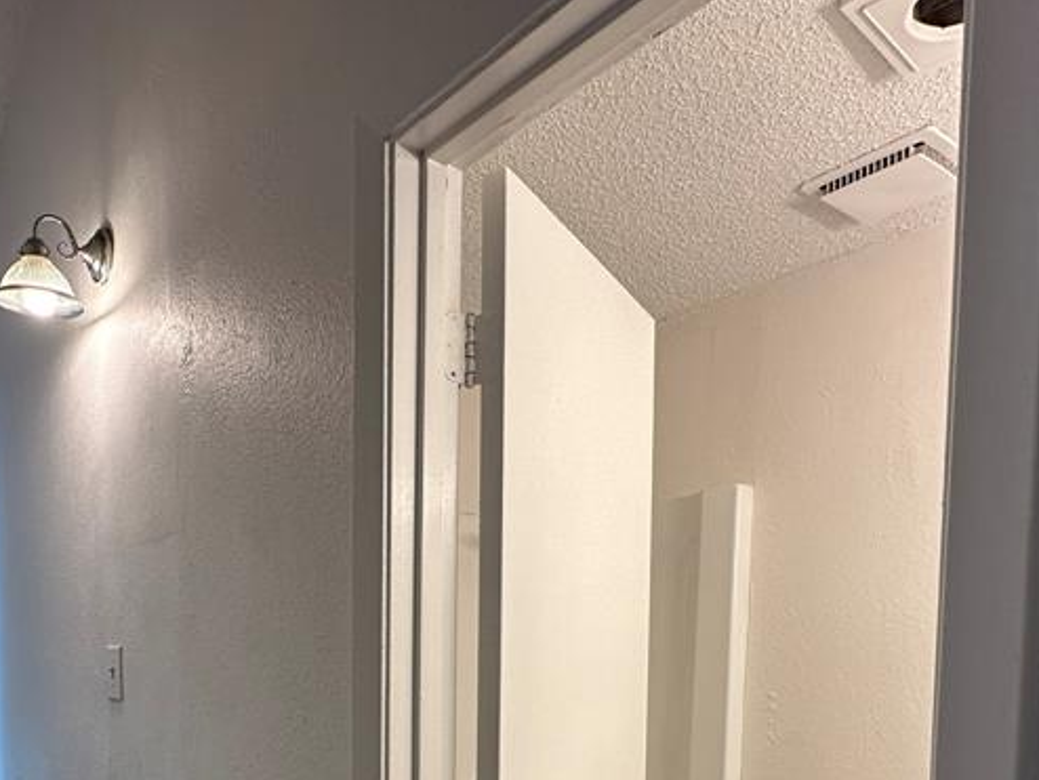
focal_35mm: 29
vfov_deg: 43.2
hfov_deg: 60.2
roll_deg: +0.0
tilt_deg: -3.9
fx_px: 871
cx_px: 347
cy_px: 734
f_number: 2.2
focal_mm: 2.22
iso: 200
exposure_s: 1/120
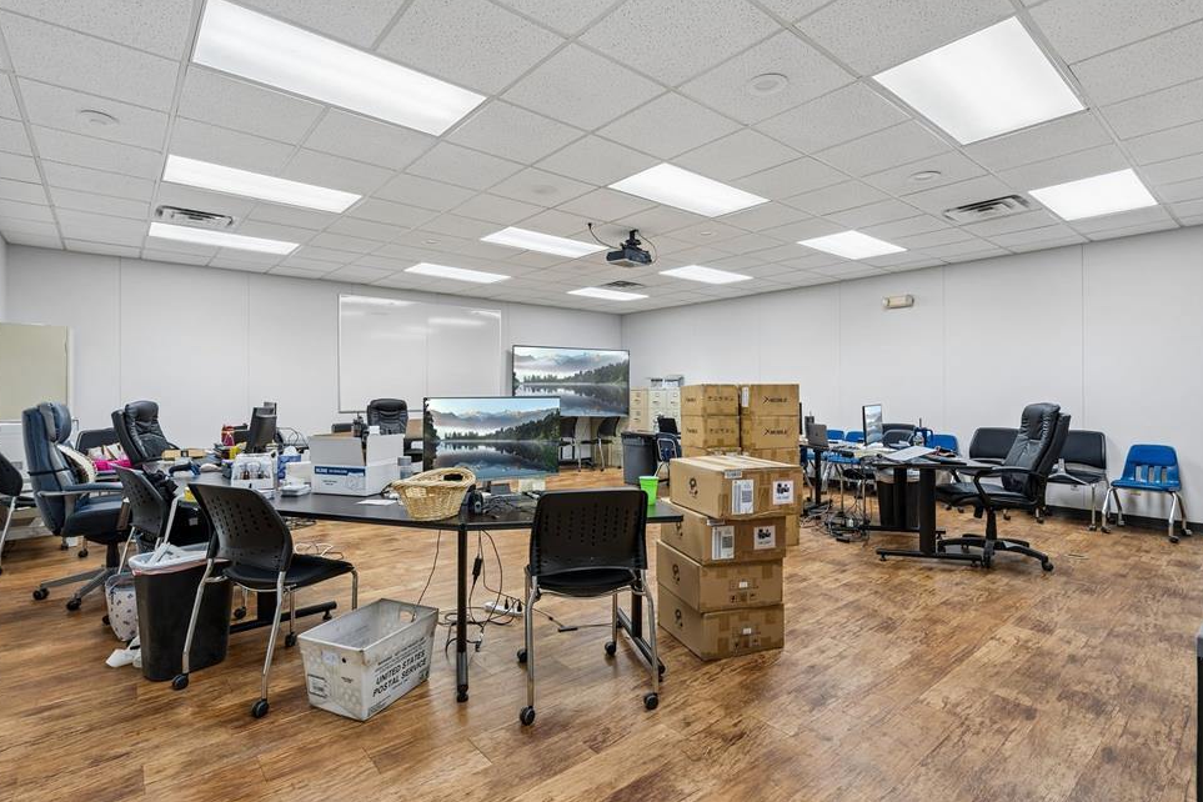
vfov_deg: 70.4
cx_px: 580
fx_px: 568
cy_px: 412
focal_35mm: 17
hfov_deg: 93.2
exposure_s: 1/8
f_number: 8
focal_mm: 16
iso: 200
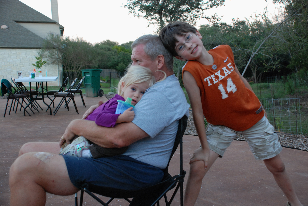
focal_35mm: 46
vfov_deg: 29.0
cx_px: 154
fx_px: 398
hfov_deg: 42.3
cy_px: 103
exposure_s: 1/30
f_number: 4.2
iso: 560
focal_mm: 31
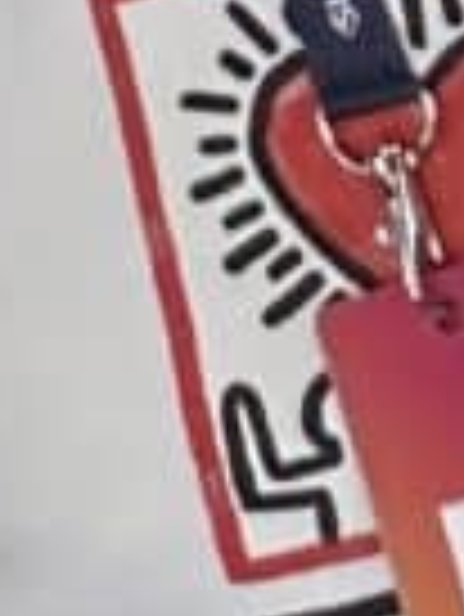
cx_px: -923
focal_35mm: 224
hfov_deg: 6.1
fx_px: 3997
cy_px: -922
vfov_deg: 8.1
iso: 320
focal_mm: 2.69
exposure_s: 1/51
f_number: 1.9
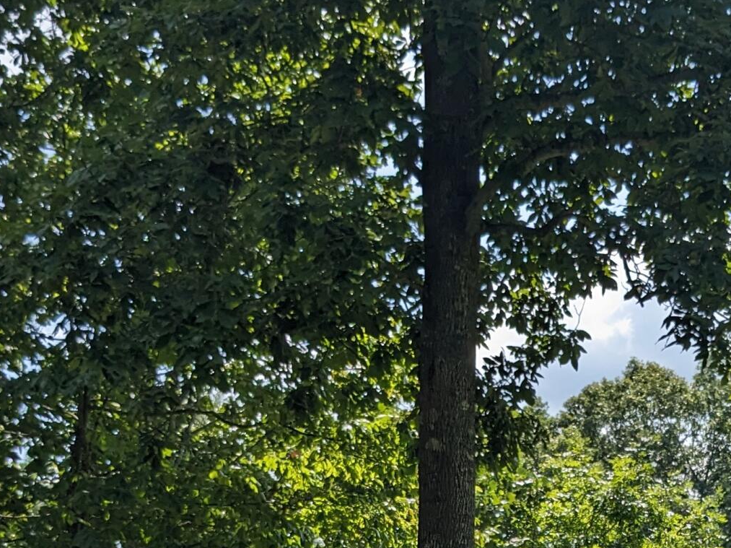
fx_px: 1689
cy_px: 730
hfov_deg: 24.4
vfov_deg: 17.2
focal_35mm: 80
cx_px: 443
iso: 52
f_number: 1.73
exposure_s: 1/2336
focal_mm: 4.38
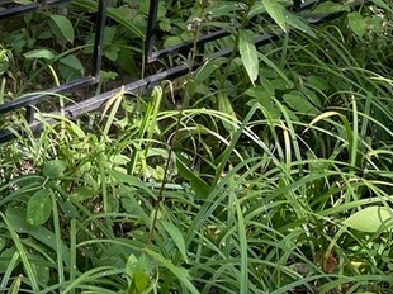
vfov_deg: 16.2
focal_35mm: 86
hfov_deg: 20.8
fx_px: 976
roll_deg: -1.2
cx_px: -113
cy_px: -94
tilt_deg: -14.8
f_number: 1.6
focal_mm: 4.2
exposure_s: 1/121
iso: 50
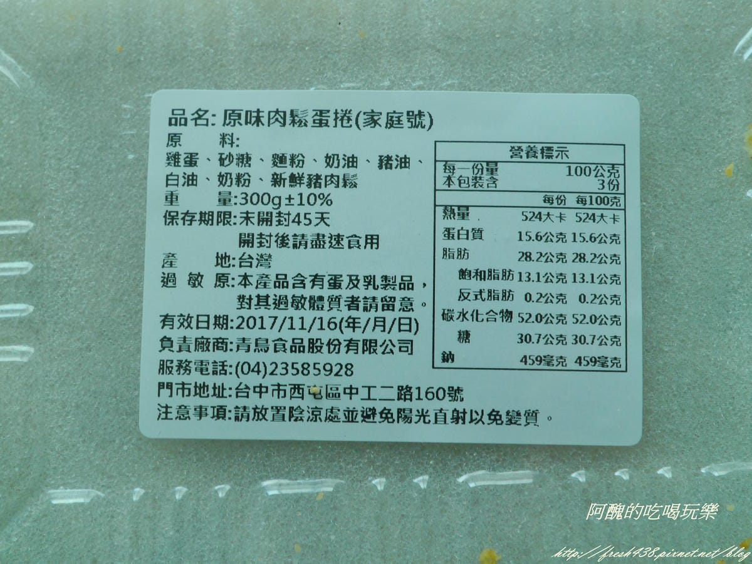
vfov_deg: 25.2
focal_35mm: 58
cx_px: 376
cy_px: 282
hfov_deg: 33.2
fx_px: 1260
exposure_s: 1/20
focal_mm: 29
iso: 800
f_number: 6.3
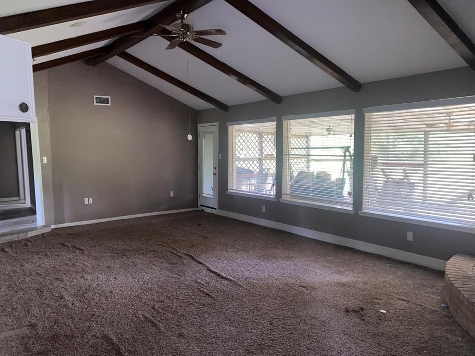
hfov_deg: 63.4
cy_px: 182
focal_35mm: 28
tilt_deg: -6.5
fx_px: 384
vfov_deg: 49.7
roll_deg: +0.9
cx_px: 245
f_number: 1.8
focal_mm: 4.25
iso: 40
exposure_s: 1/15
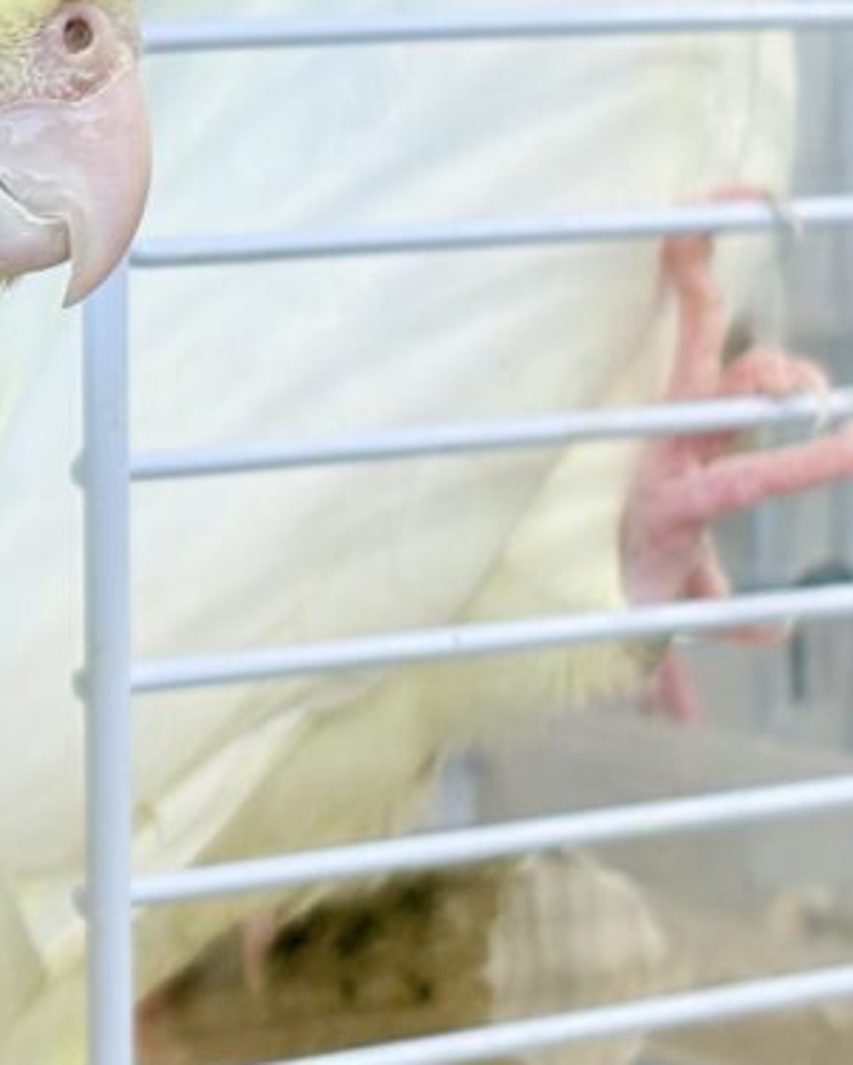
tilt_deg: -6.1
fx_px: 5110
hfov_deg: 9.3
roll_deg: +1.4
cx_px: -482
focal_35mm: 162
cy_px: 445
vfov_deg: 11.9
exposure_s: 1/50
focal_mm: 5.96
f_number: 1.6
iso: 40
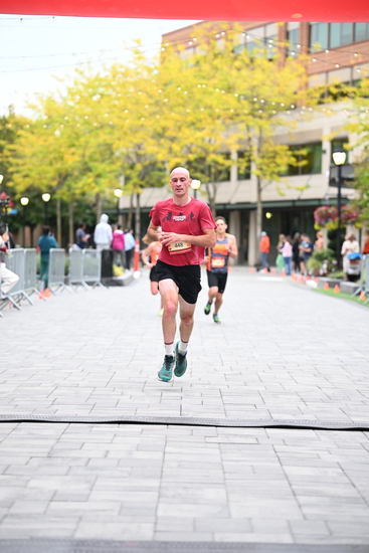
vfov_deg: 20.8
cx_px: 184
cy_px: 276
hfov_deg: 14.0
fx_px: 1506
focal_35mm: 98
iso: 1600
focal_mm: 98
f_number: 2.8
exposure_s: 1/800
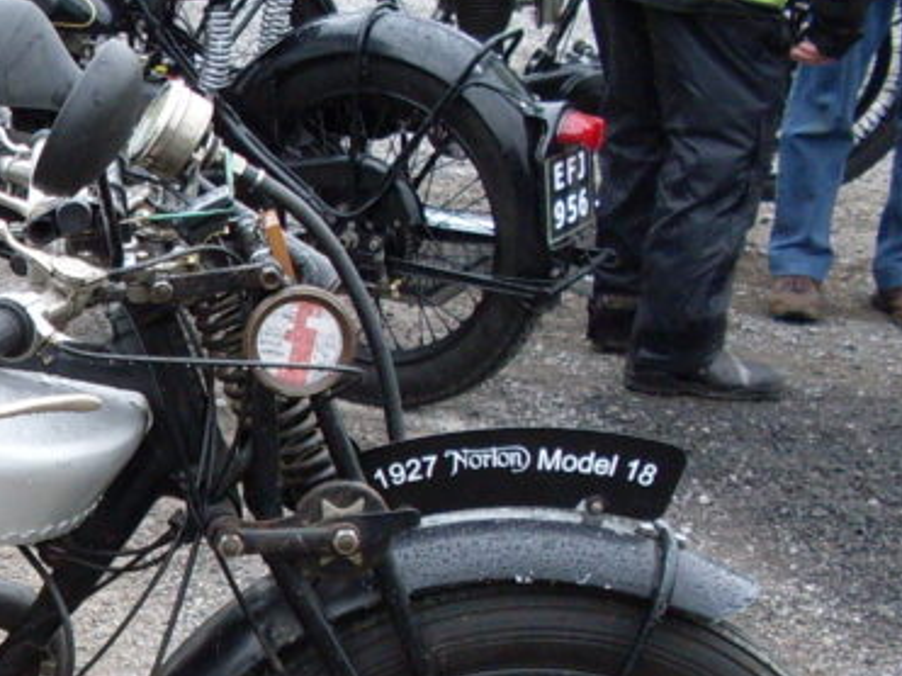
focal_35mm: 105
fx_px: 2735
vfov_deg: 13.9
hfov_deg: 17.5
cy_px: 664
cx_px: -280
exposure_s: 1/250
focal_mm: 6.3
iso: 80
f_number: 2.8
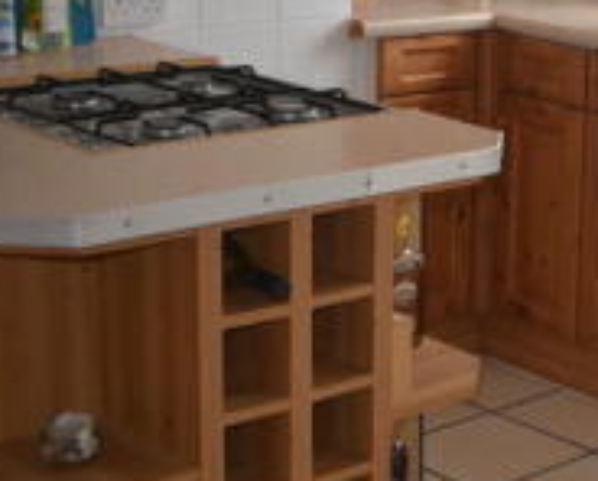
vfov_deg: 17.1
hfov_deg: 19.5
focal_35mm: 90
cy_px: 158
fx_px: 1596
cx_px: 782
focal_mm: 18
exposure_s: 1/160
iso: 200
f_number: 3.5
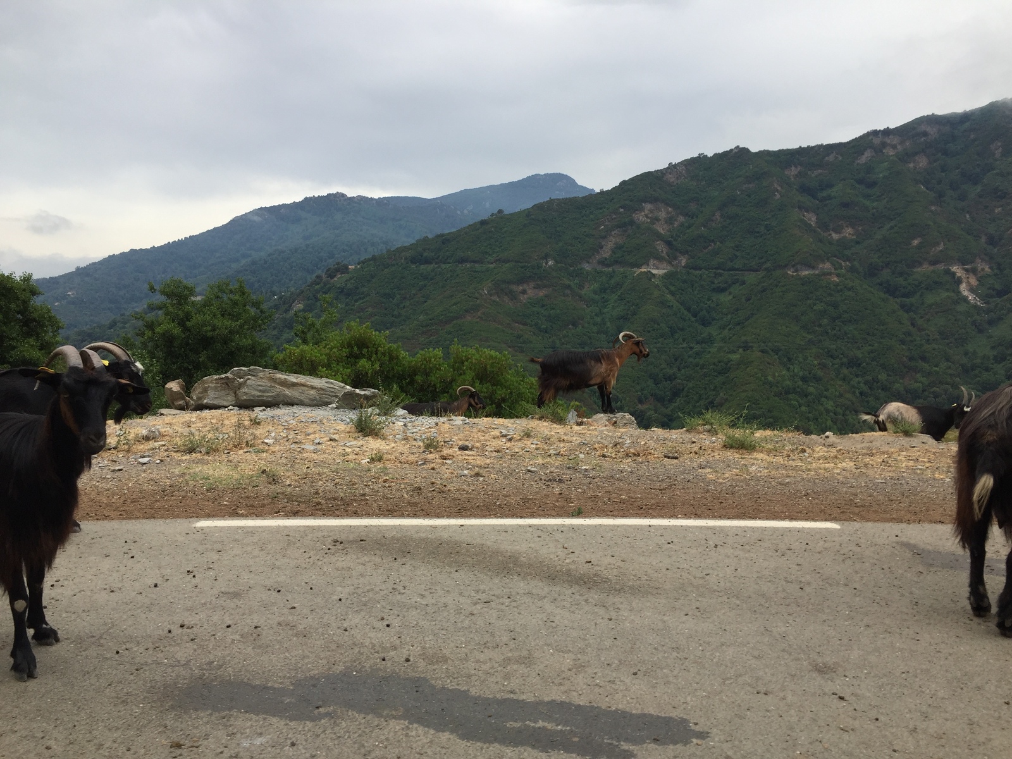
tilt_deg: -6.1
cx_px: 506
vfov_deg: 48.2
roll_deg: +5.4
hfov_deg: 61.7
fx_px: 848
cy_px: 380
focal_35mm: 29
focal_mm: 4.15
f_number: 2.2
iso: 32
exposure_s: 1/791
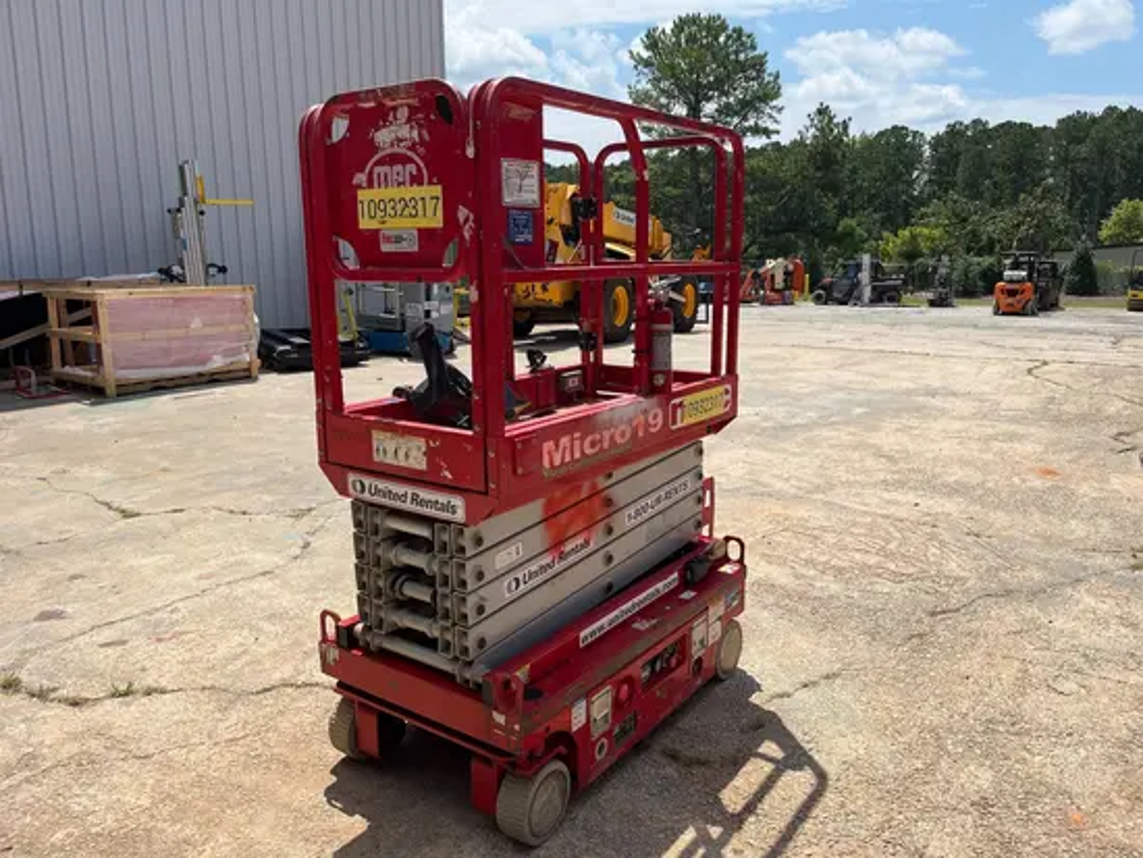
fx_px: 859
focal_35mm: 26
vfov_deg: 53.1
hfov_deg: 67.3
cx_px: 572
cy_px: 429
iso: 50
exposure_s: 1/4149
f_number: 1.6
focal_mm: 5.1
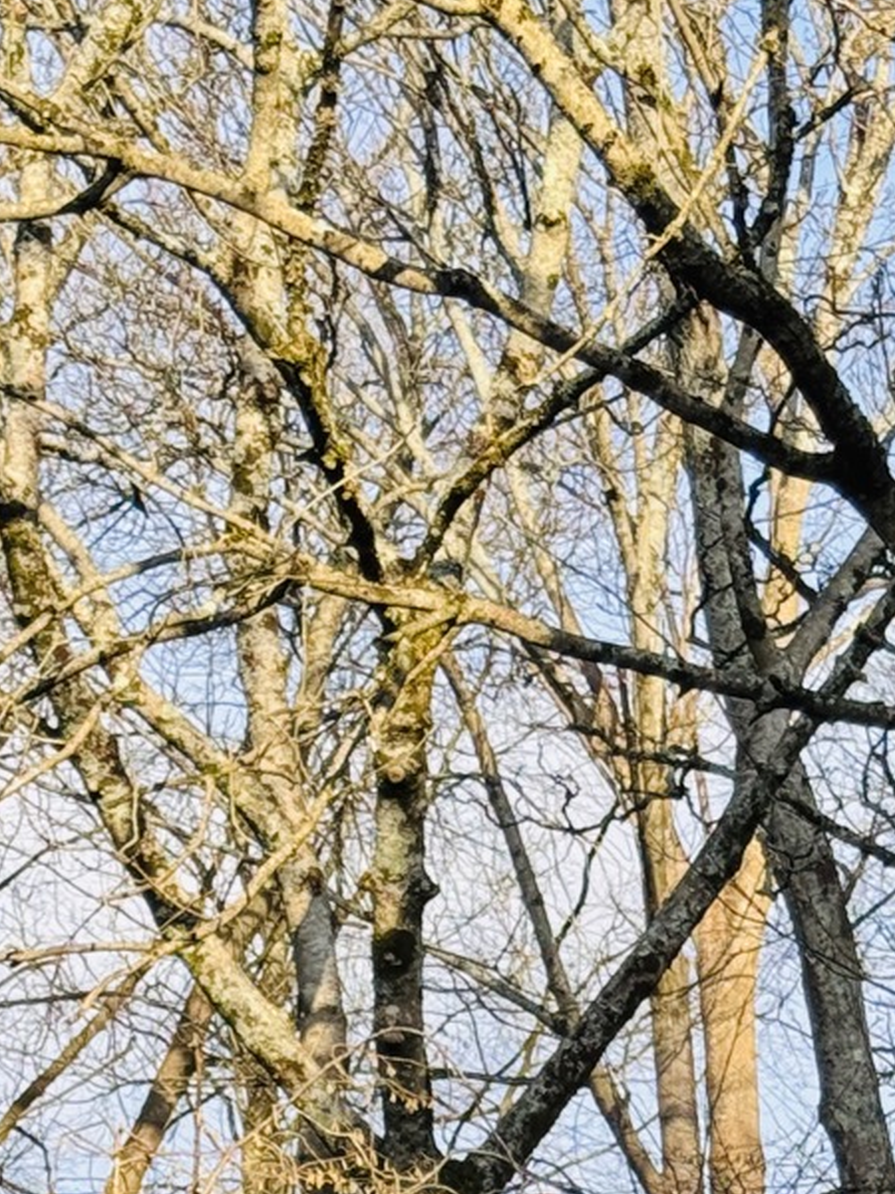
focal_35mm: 144
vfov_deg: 13.3
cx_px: 815
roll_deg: +1.6
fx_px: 4964
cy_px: 1473
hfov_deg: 10.2
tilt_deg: +12.2
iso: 64
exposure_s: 1/1133
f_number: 1.78
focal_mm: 6.76
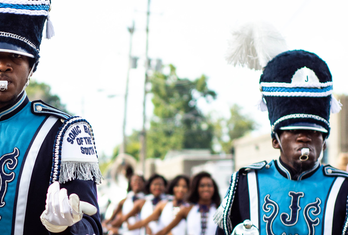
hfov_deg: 10.7
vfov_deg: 7.3
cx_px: -3
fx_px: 1844
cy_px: 154
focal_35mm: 190
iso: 100
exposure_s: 1/1000
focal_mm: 50
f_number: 2.8
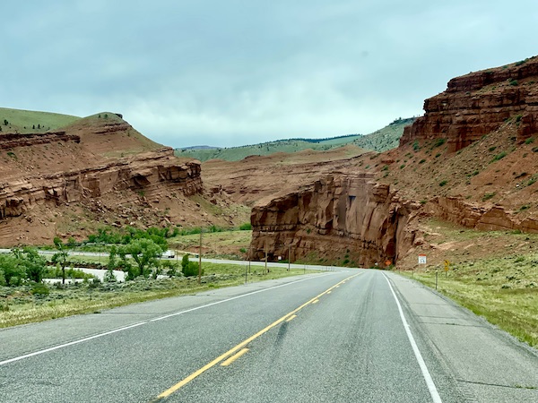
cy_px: 202
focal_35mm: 64
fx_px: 995
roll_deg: -0.5
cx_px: 269
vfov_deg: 22.9
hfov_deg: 30.3
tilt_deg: +5.5
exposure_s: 1/1575
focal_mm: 7.5
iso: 32
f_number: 2.2
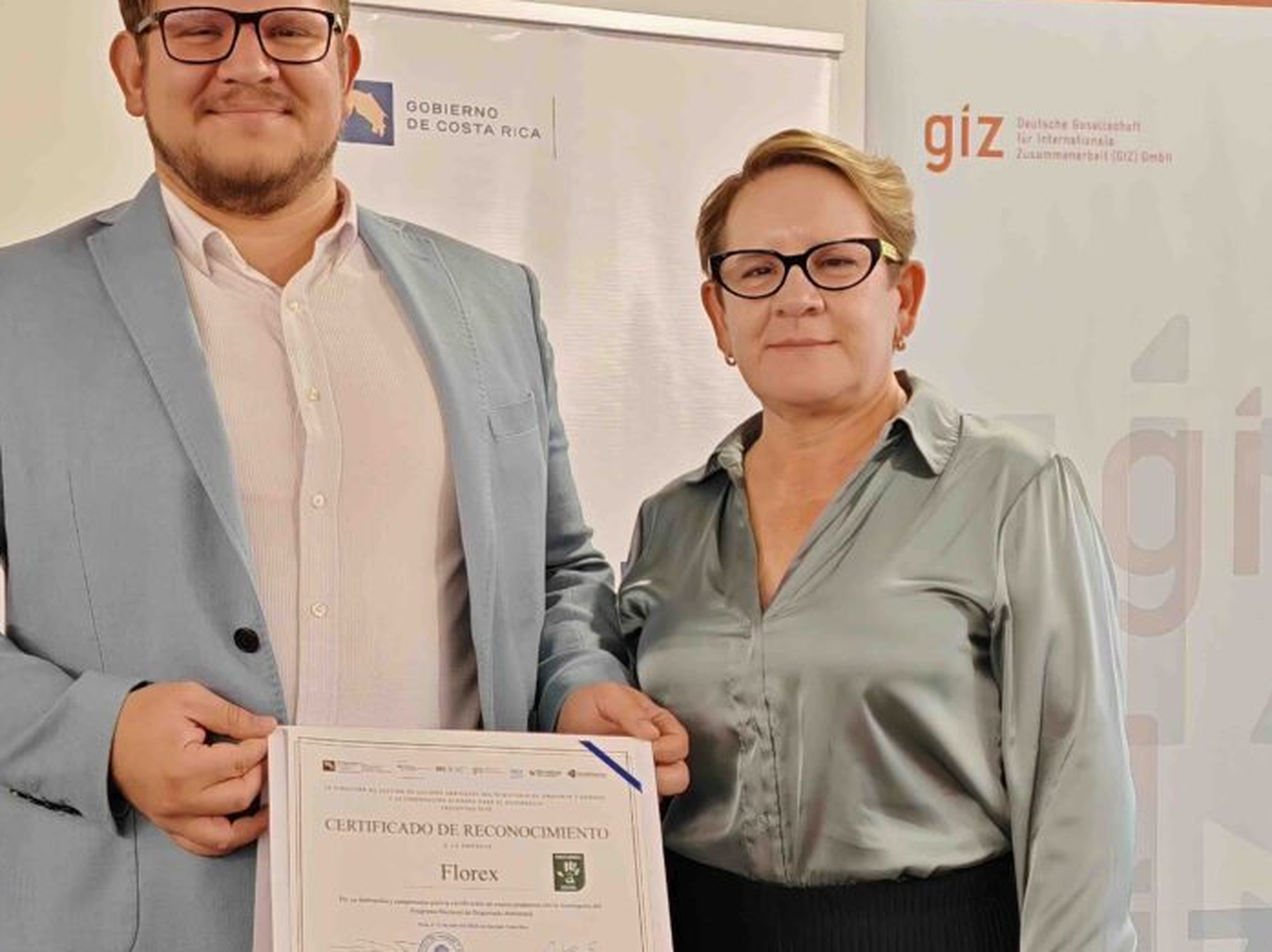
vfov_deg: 21.3
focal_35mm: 69
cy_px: 490
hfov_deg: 28.2
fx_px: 2534
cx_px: 575
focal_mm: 6.83
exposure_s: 1/40
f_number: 1.4
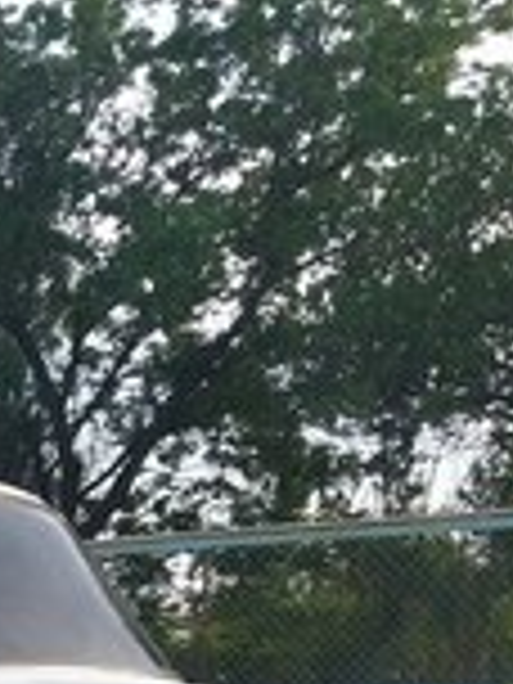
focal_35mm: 88
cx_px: -243
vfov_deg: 20.0
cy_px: 936
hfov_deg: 15.5
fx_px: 1739
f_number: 1.9
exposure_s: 1/184
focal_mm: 3.7
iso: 40
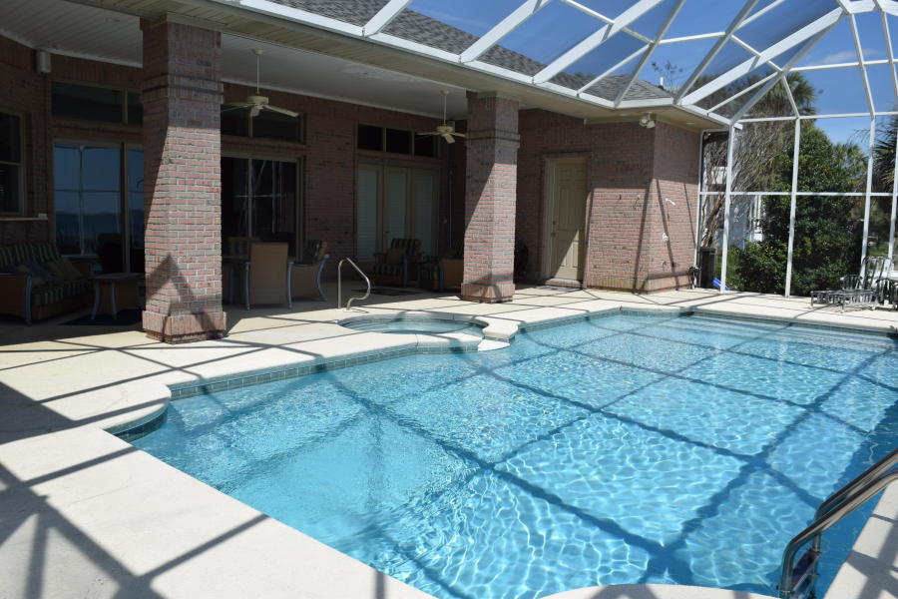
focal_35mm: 27
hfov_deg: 67.4
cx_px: 449
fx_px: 673
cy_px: 300
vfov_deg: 47.9
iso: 200
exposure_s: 1/320
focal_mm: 18
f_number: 9
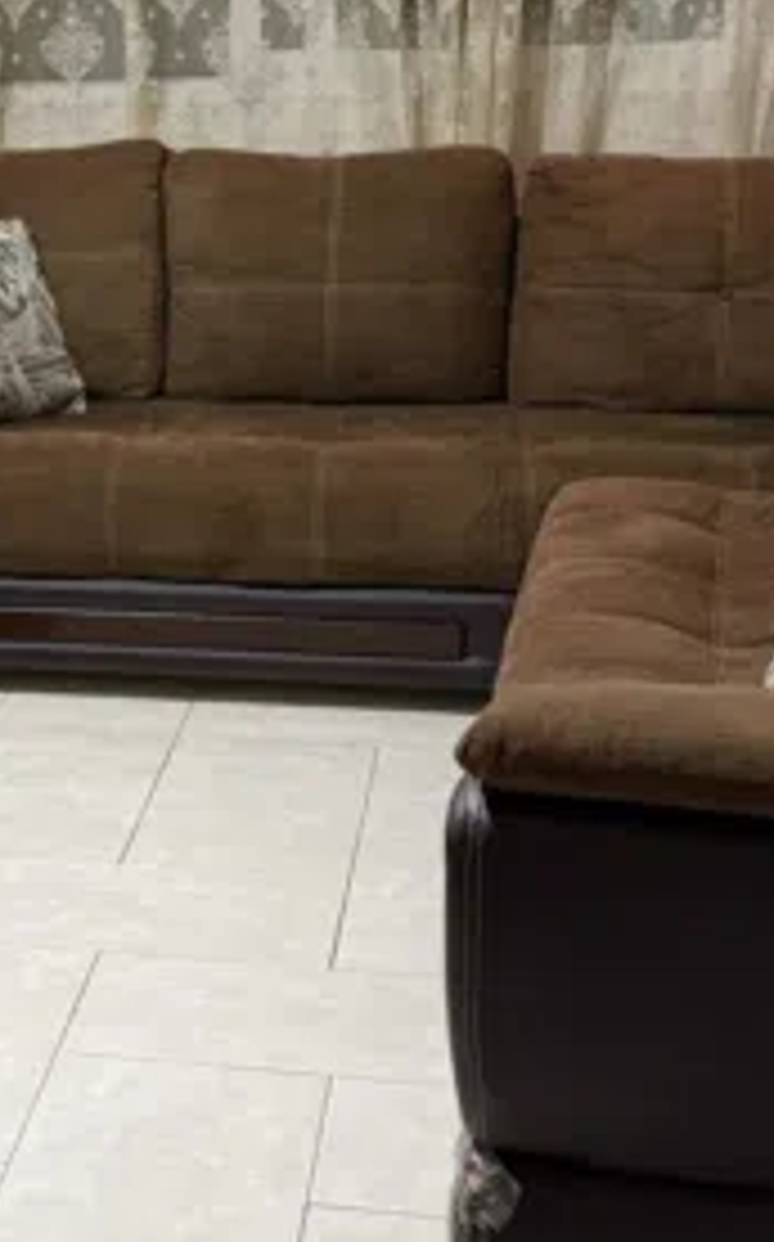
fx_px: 1995
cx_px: -184
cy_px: 360
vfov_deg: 34.1
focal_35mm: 59
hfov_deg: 20.4
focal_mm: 6.76
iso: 400
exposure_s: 1/50
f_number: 1.78
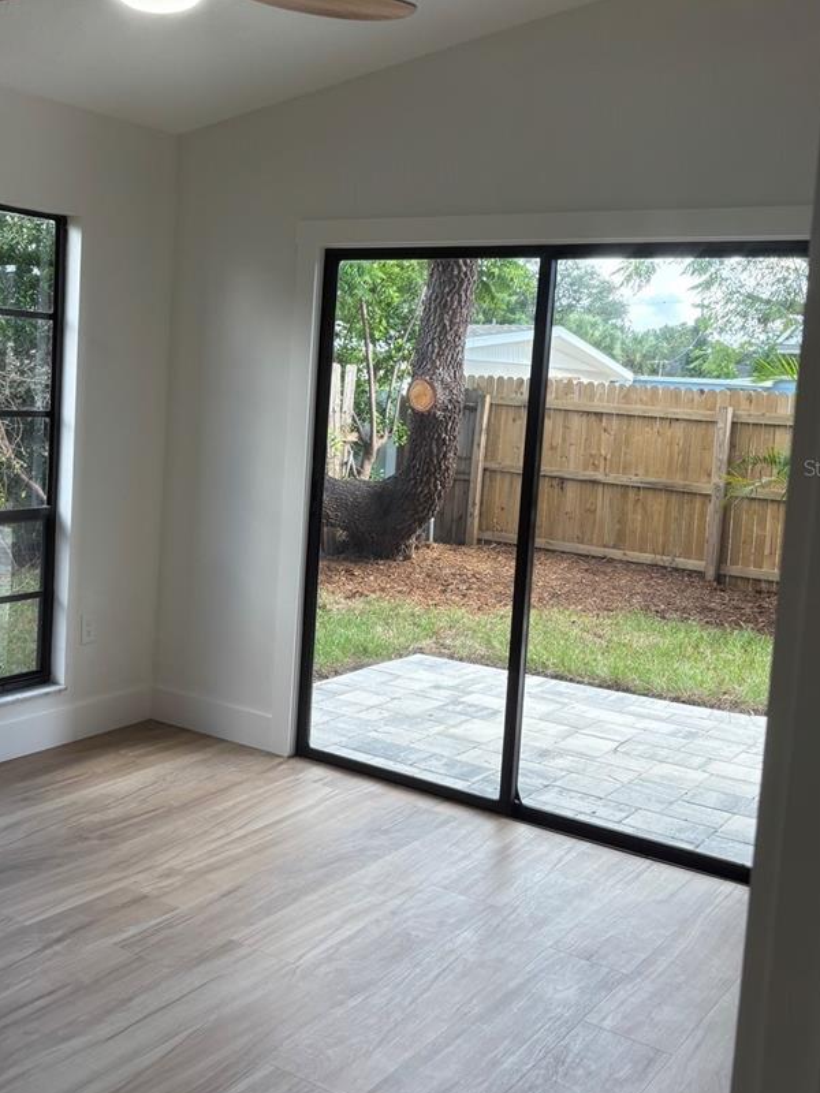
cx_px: 286
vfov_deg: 47.7
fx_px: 1232
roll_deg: -5.3
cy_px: 467
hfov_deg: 36.5
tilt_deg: -4.2
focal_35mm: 39
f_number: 1.6
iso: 50
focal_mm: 5.96
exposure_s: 1/256
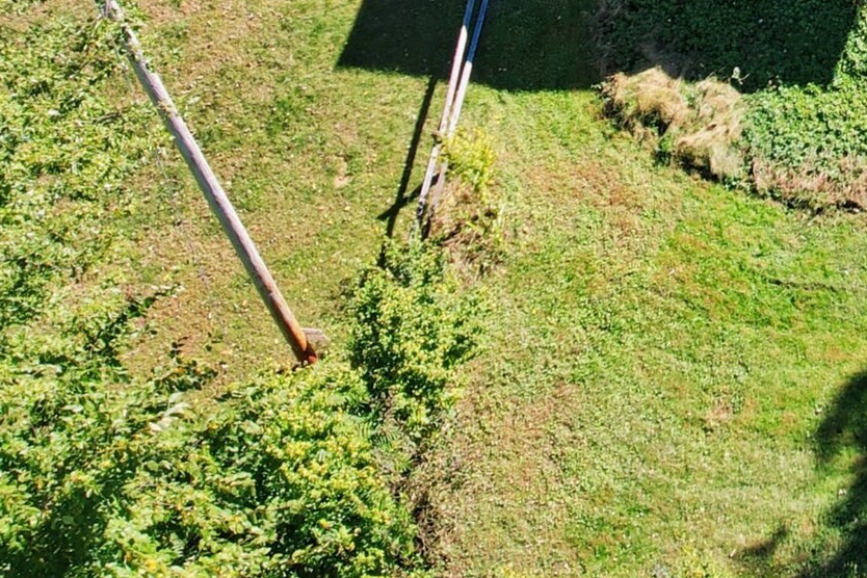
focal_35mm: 81
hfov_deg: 22.1
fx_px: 1951
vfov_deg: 15.8
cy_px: -230
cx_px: 1178
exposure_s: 1/50
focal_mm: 8.4
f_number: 2.8
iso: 100
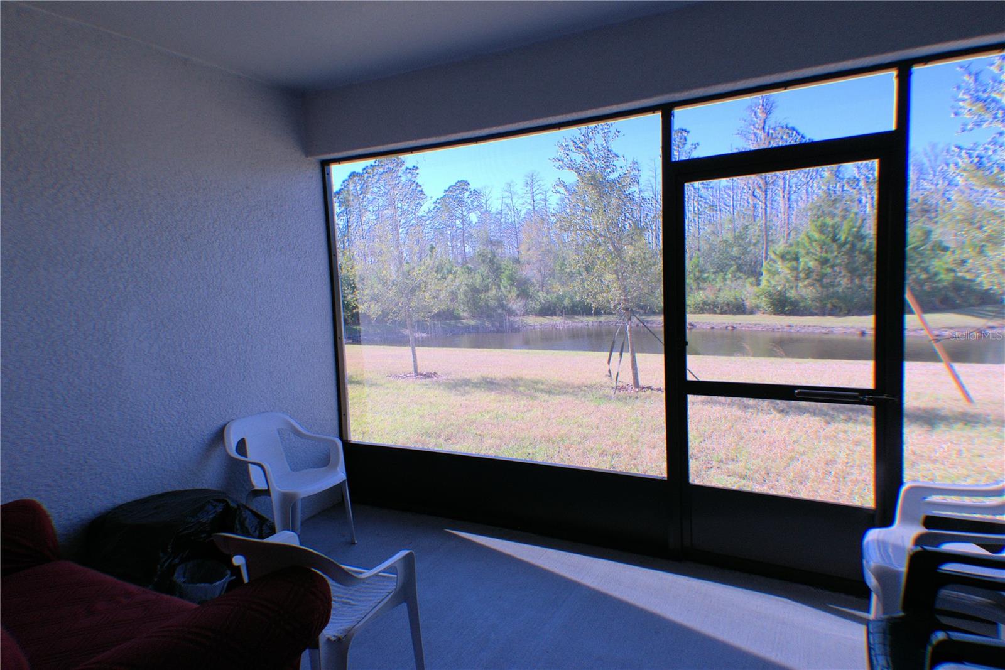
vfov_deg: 36.9
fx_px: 1005
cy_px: 335
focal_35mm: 36
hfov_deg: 53.1
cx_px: 502
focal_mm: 24
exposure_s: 1/250
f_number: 8
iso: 280
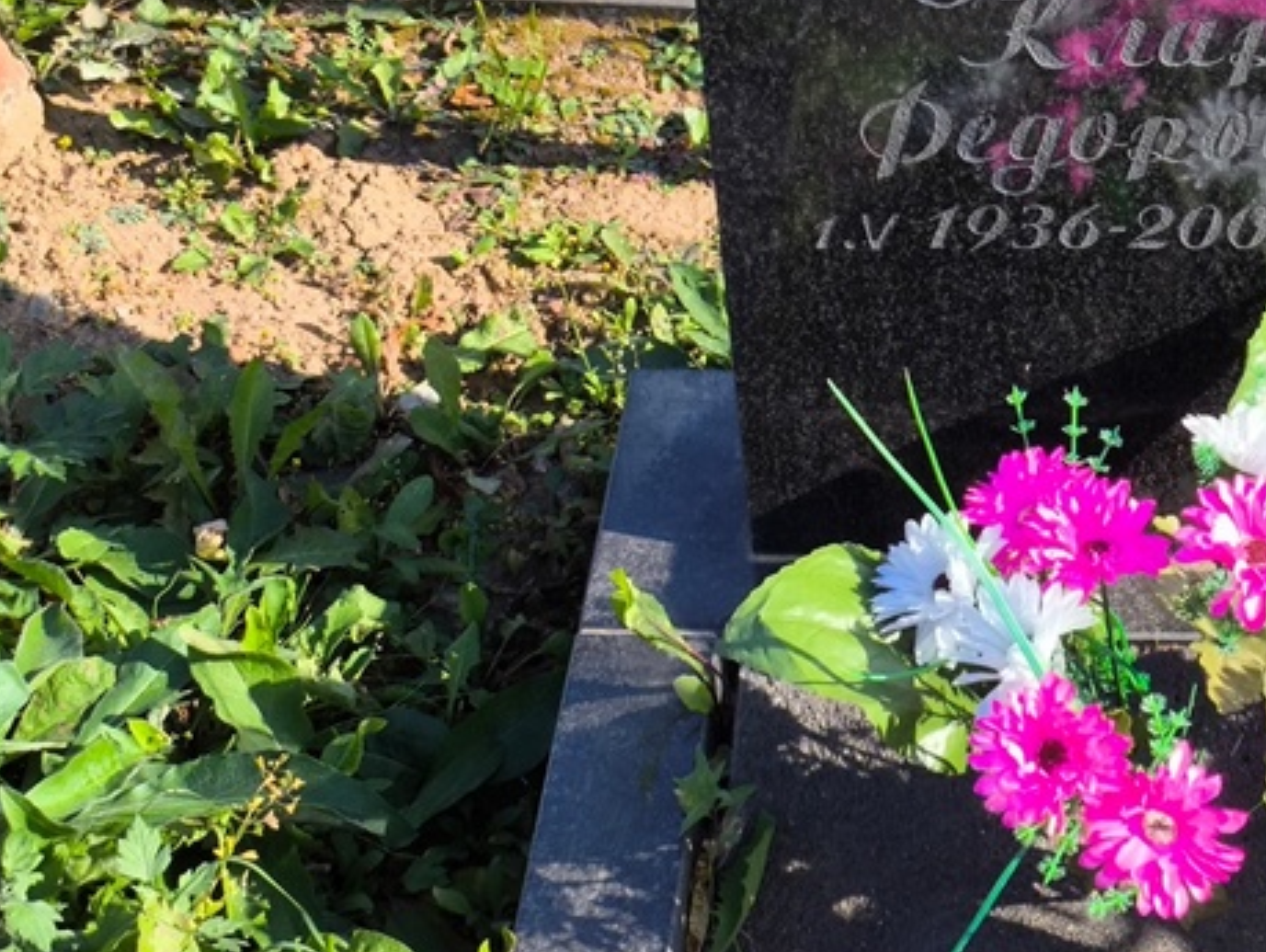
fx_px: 3184
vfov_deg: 16.8
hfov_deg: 22.2
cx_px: 1027
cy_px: 149
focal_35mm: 87
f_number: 1.7
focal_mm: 4.71
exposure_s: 1/901
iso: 50
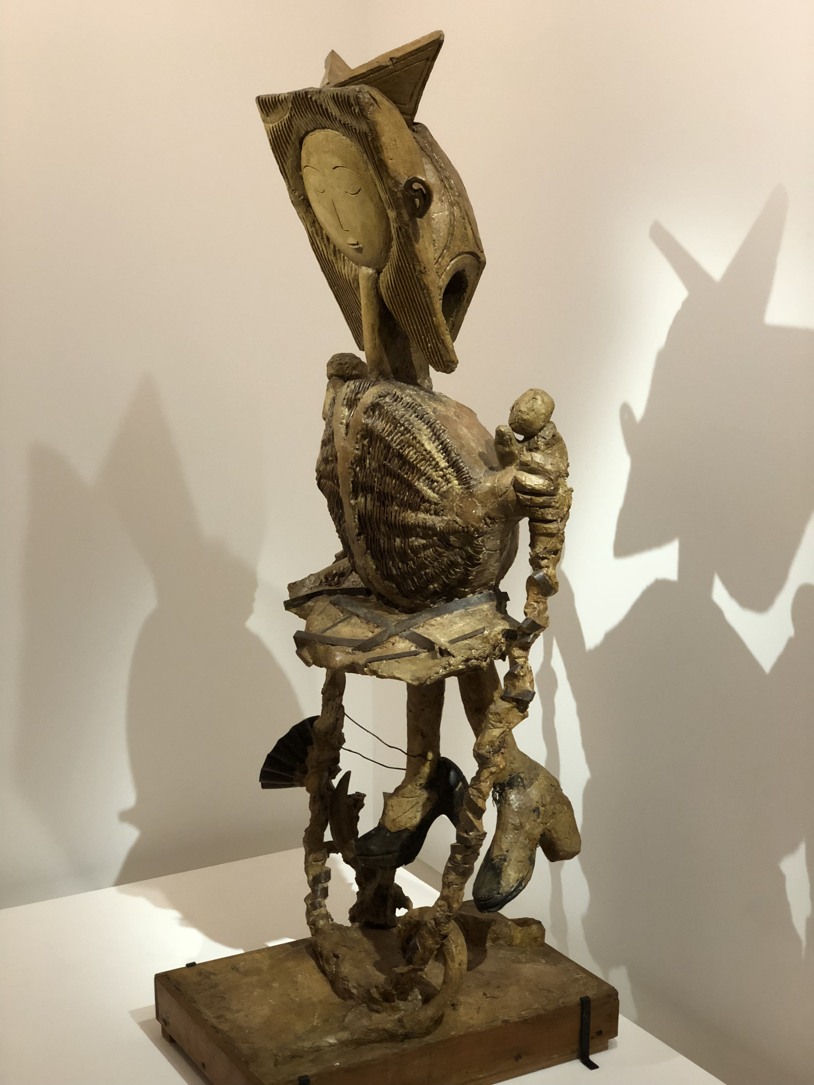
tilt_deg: -9.6
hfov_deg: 28.0
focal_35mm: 52
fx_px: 1630
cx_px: 407
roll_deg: +0.4
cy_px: 542
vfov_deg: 36.8
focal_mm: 6
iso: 125
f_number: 2.4
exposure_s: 1/25
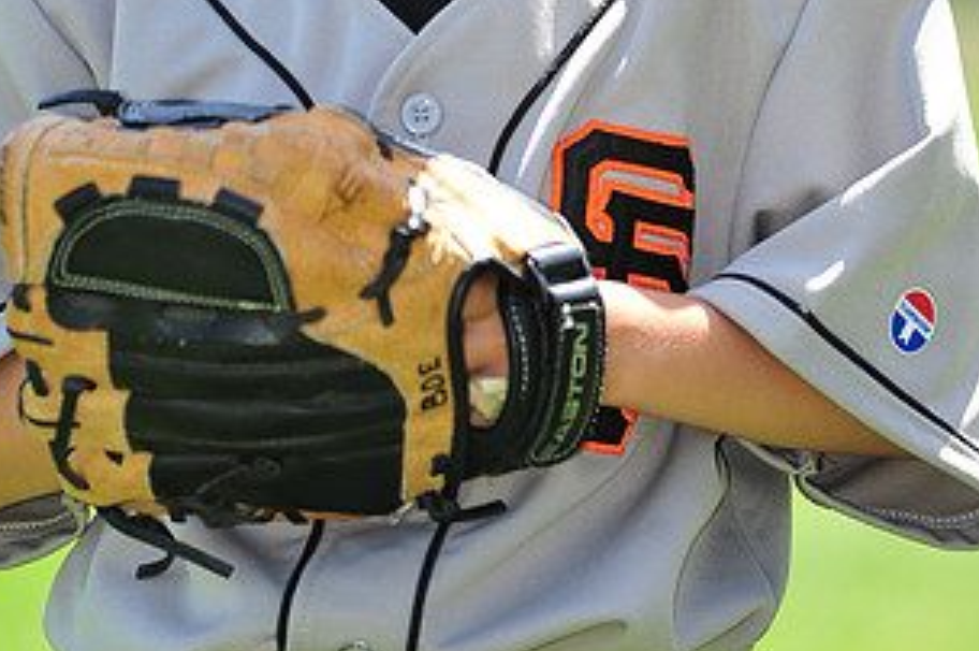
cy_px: -209
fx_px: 10377
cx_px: 364
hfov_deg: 5.4
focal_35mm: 382
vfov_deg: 3.6
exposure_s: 1/400
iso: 200
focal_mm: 200
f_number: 5
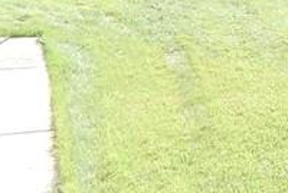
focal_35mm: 117
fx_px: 937
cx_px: 451
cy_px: 104
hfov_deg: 15.8
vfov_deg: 11.8
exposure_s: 1/400
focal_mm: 4
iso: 125
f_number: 3
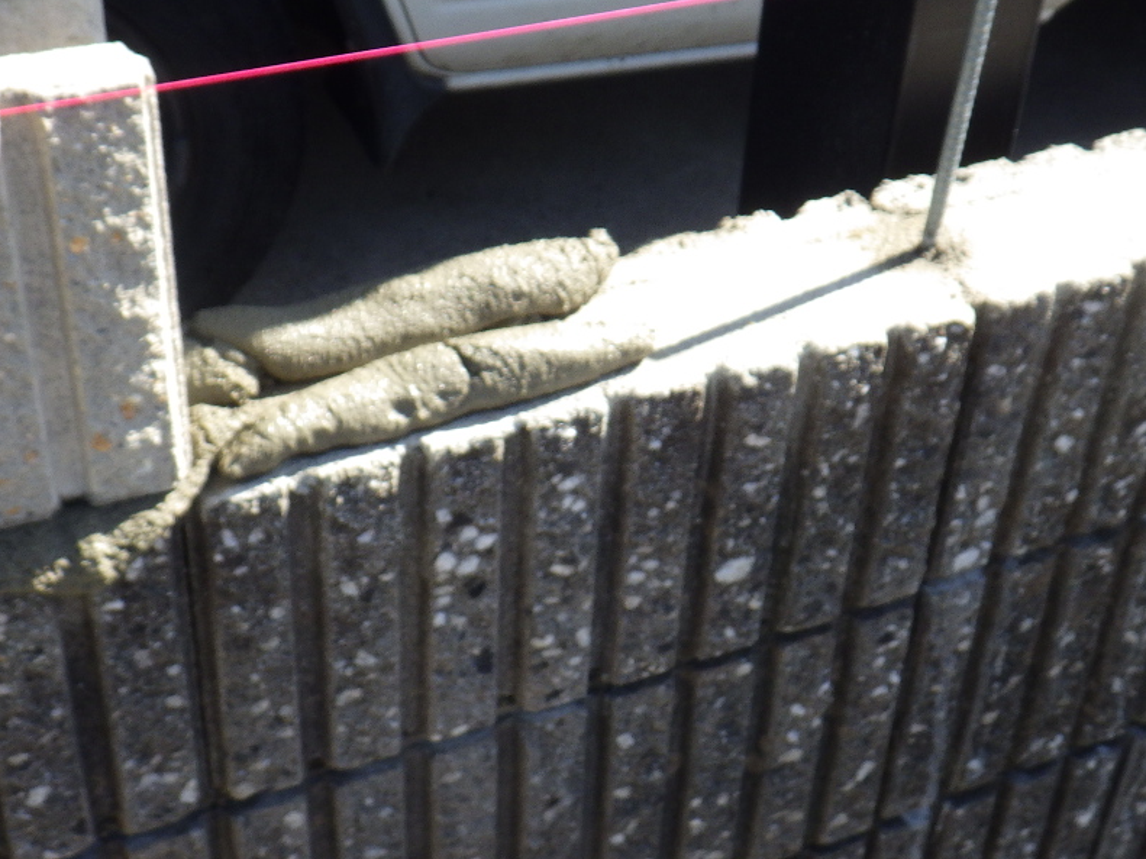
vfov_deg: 26.5
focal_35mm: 55
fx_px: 1821
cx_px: 624
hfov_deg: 34.9
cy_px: 326
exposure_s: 1/250
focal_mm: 6.1
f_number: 4.6
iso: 125
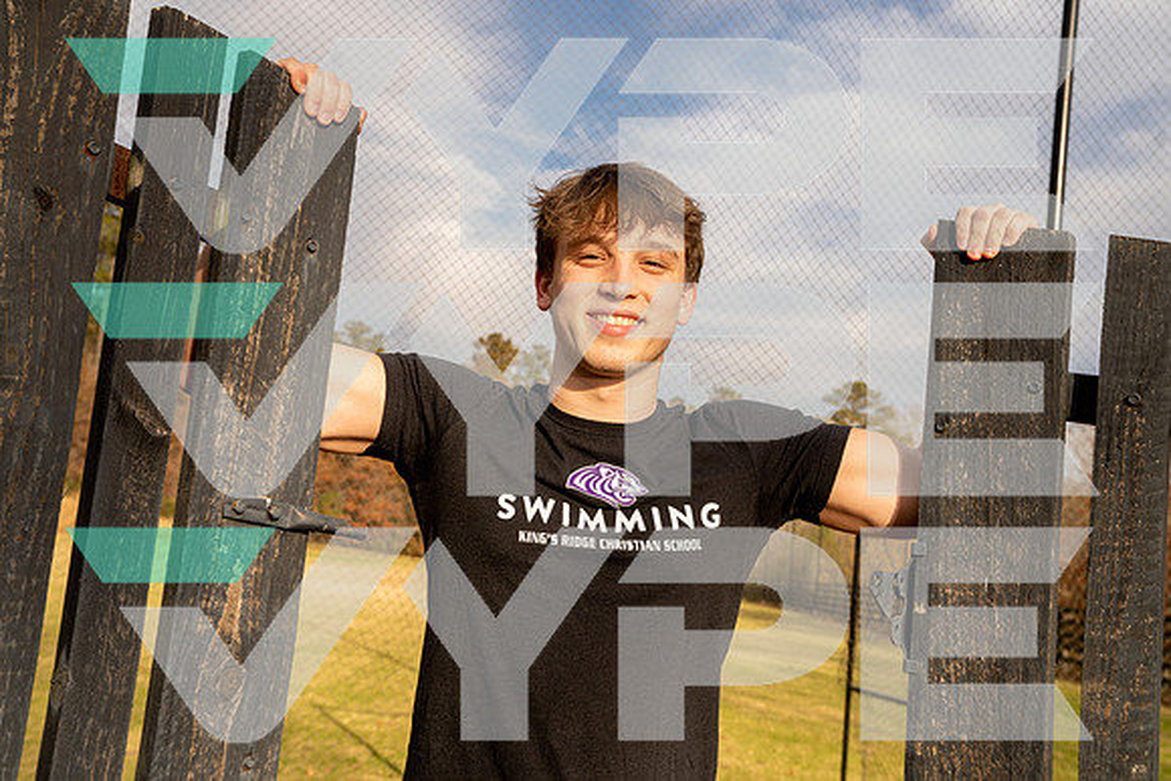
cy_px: 390
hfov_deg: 45.4
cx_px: 586
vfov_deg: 31.2
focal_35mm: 43
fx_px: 1399
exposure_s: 1/250
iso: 125
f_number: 8
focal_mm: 43
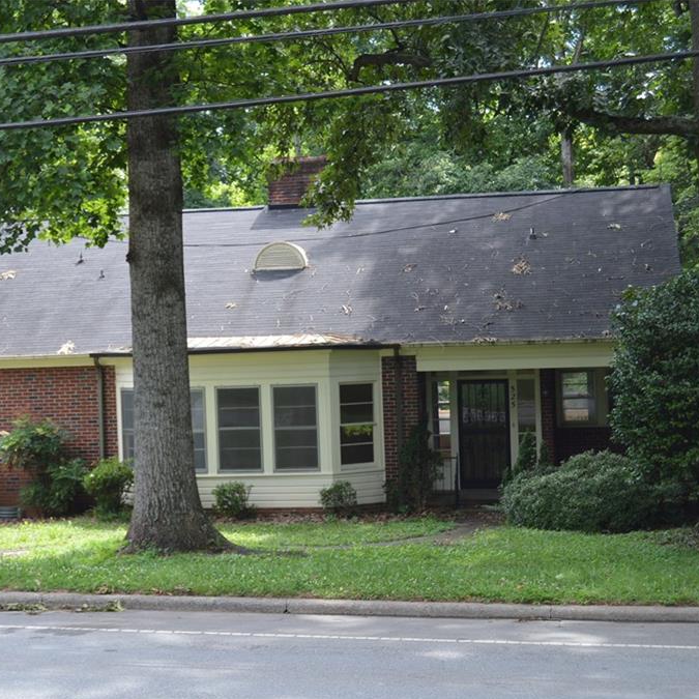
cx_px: 290
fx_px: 1545
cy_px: 351
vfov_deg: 25.5
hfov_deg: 25.5
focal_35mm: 68
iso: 160
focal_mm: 35
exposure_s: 1/125
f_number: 5.6
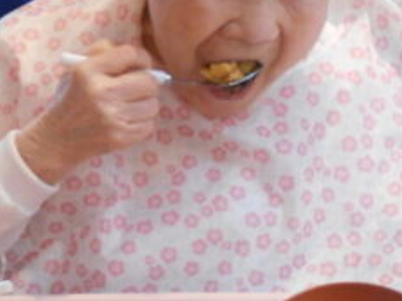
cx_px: 125
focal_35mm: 101
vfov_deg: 14.6
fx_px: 1173
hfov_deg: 19.4
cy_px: 227
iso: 360
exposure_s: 1/30
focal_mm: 6.7
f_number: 3.9
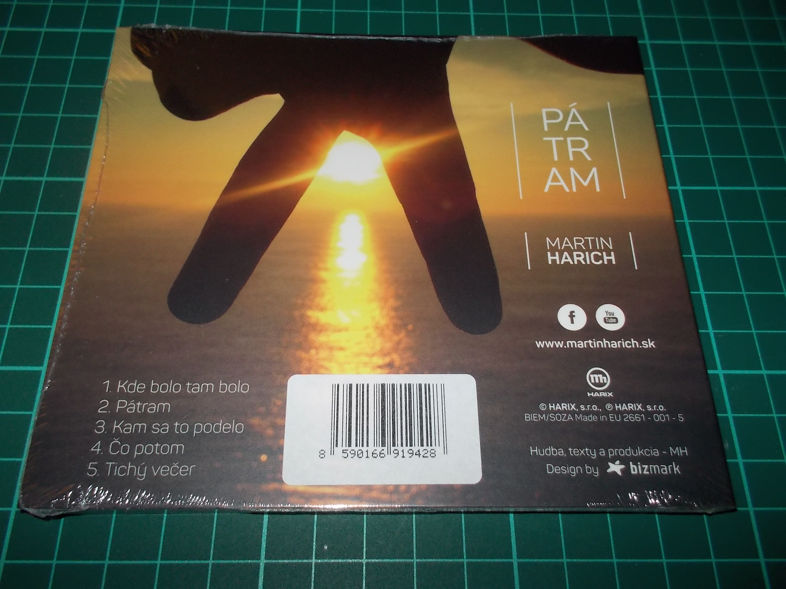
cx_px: 393
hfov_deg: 61.7
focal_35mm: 29
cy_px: 294
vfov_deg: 48.2
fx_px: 658
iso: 200
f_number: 3.3
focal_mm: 4.1
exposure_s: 1/30
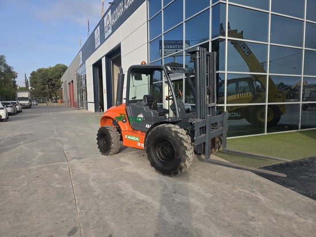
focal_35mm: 23
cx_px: 158
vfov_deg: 58.9
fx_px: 210
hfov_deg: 73.9
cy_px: 118
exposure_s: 1/2969
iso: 80
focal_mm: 6.3
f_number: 1.7
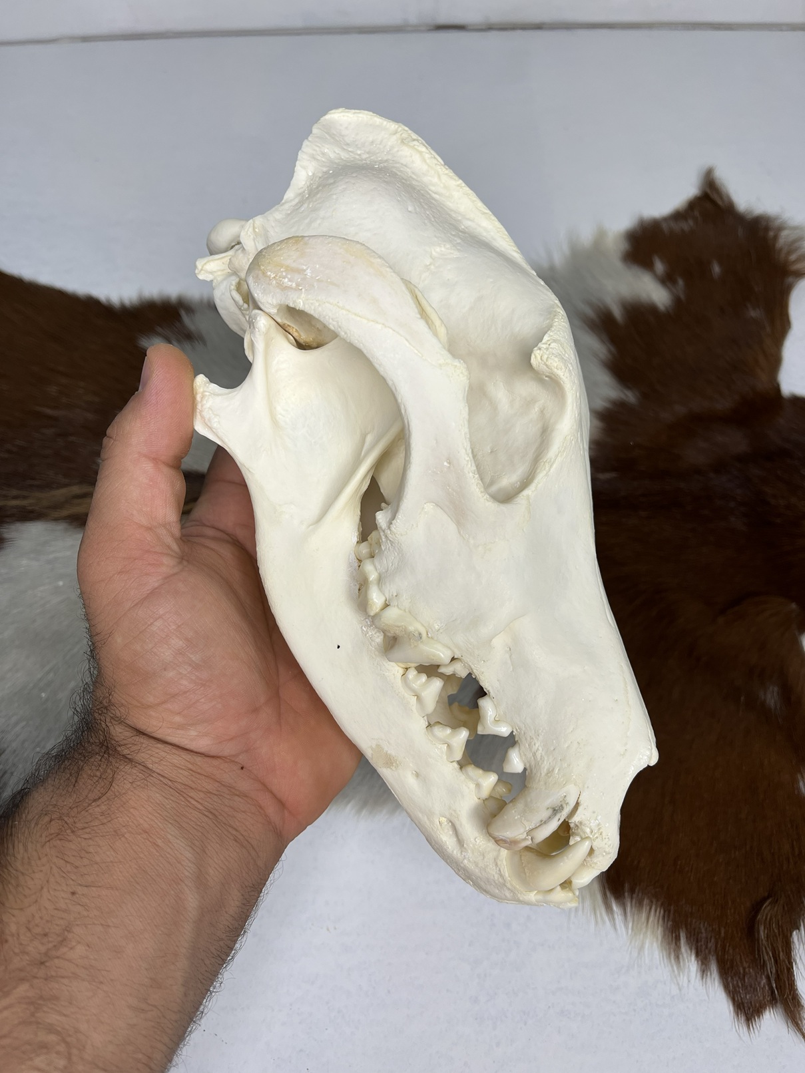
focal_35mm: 26
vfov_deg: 67.3
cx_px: 402
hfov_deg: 53.1
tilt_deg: -60.5
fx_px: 806
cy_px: 536
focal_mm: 5.1
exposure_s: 1/122
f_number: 1.6
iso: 32
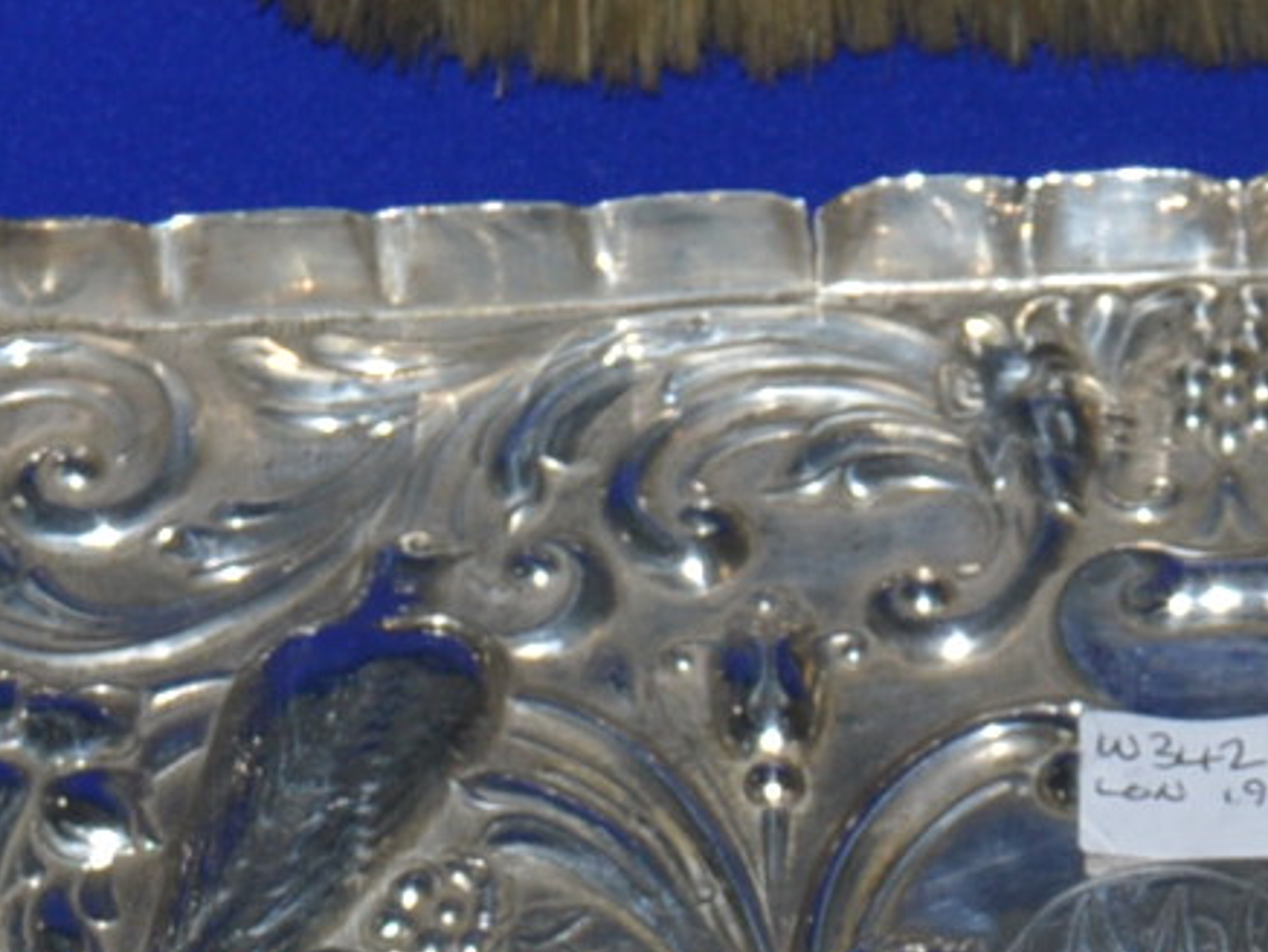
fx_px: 8365
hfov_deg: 8.6
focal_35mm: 228
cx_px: 1091
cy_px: 1413
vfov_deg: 6.4
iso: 100
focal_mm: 23
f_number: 8
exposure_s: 1/60
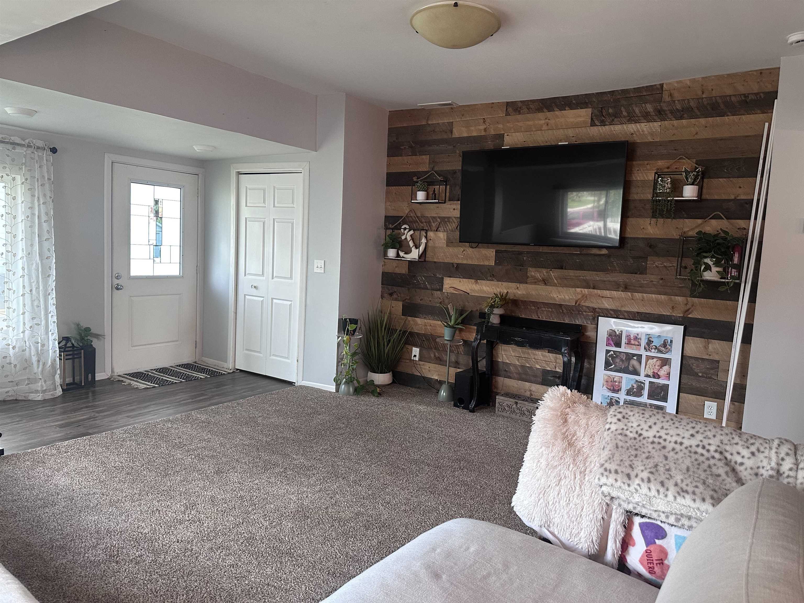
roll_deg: -3.0
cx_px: 402
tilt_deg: -4.8
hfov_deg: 71.6
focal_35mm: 24
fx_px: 557
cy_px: 302
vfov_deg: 56.8
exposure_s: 1/60
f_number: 1.78
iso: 250
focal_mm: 6.86
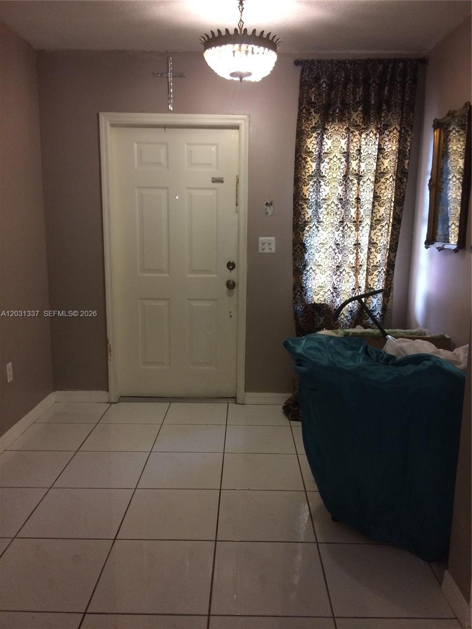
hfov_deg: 48.2
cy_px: 314
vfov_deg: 61.7
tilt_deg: -10.5
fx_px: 527
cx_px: 236
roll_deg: +1.3
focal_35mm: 29
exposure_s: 1/30
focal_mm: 4.15
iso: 200
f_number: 2.2
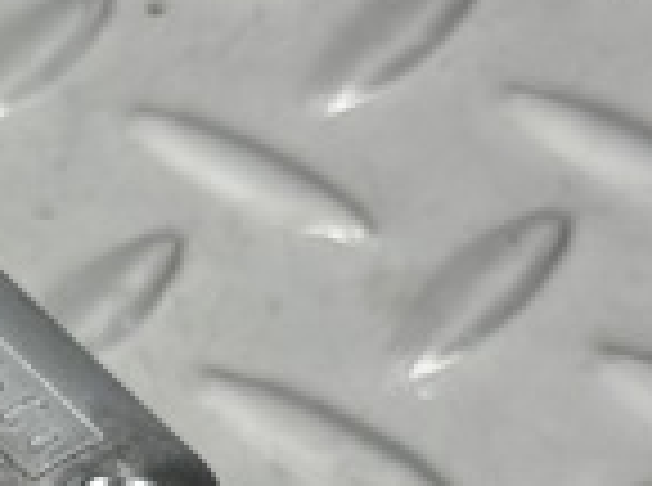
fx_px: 3983
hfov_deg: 9.0
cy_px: 830
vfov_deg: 6.8
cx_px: -436
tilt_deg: -48.9
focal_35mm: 212
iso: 80
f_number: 1.78
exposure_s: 1/100
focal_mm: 6.86
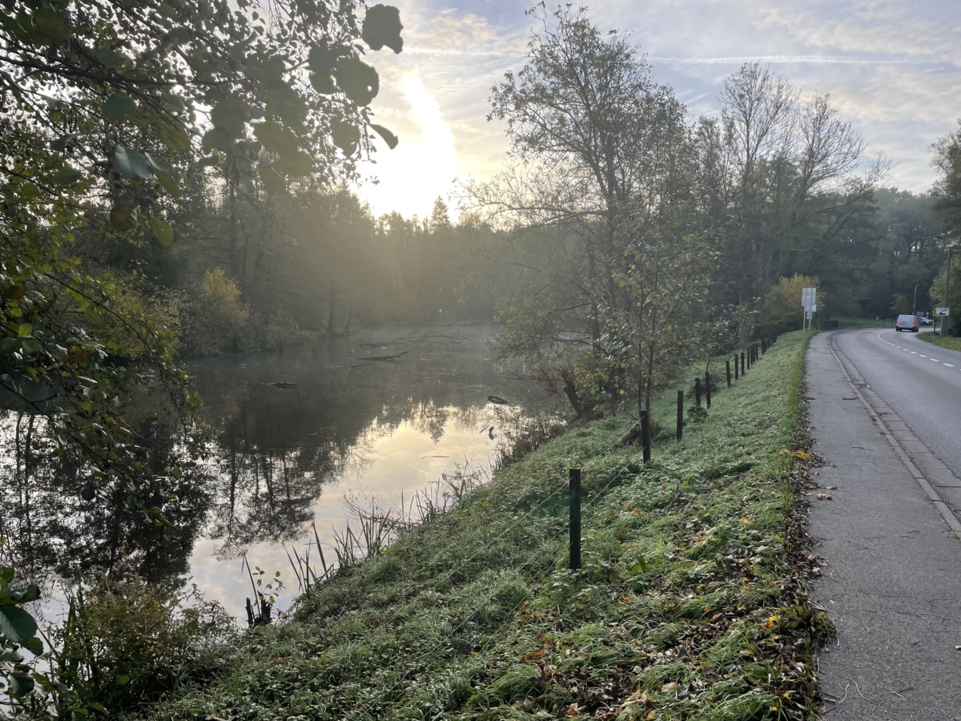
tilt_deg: -3.6
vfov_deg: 53.1
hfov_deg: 67.3
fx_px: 722
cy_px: 360
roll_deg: -1.0
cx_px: 480
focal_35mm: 26
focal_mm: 4.2
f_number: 1.6
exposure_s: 1/836
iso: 32
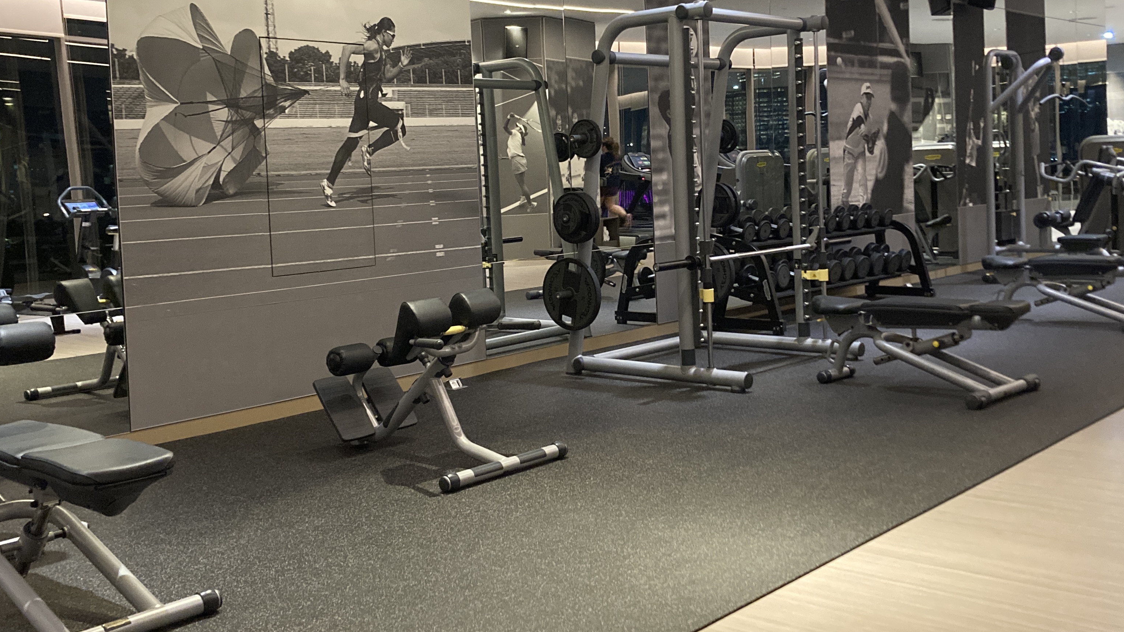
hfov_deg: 50.5
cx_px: 594
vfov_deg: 29.5
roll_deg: +2.3
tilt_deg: -2.0
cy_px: 203
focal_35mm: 40
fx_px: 1192
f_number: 1.8
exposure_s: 1/25
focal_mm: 3.99
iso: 500
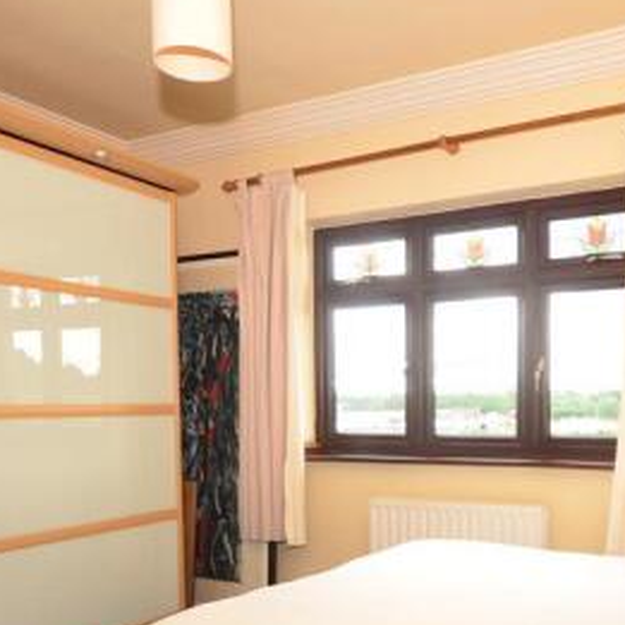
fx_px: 654
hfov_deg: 50.0
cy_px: 412
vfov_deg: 50.3
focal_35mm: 32
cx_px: 426
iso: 200
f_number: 4.5
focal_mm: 10
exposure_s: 1/25
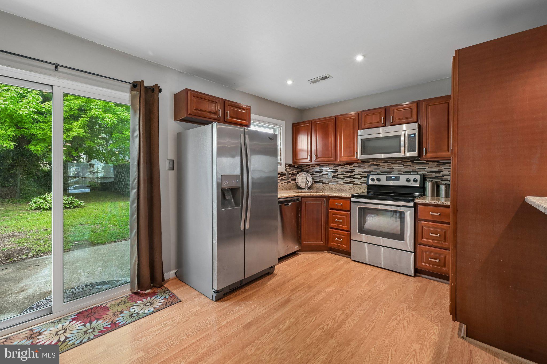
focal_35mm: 14
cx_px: 274
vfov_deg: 81.2
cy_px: 182
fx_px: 213
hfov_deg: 104.3
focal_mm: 14
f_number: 11
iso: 400
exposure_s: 1/2.5
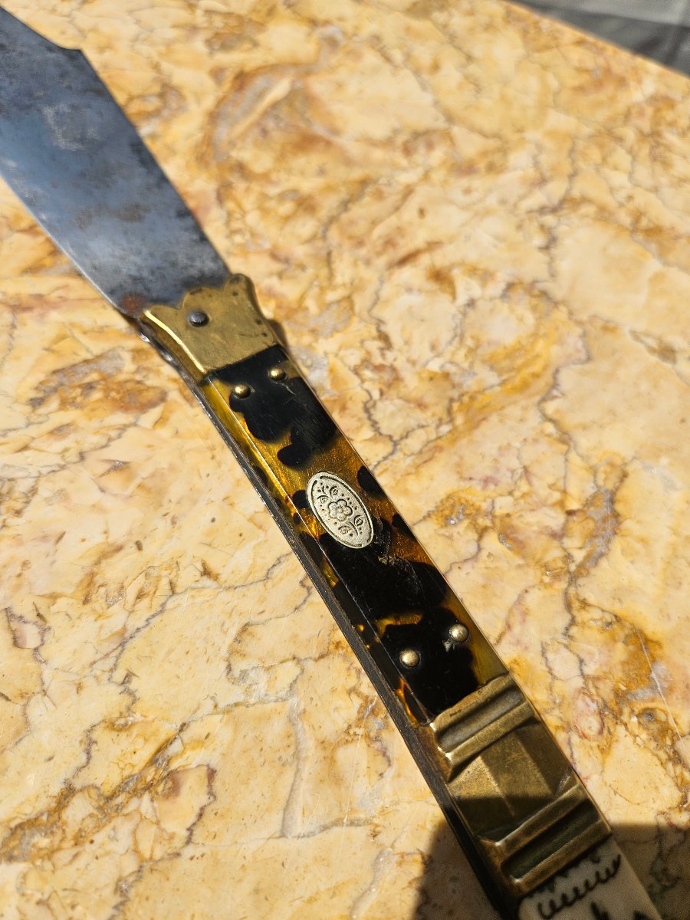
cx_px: 345
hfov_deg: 58.9
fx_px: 611
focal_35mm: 23
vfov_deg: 73.9
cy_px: 460
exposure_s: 1/3882
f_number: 1.8
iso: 25
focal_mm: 5.4
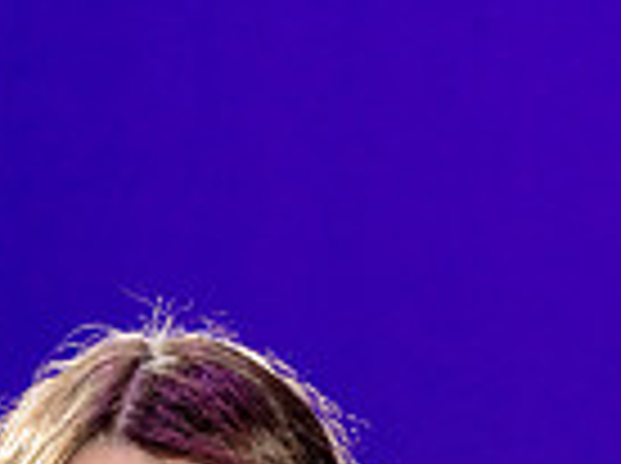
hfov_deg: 9.5
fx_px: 3707
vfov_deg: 6.9
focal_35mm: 207
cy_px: 1000
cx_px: 104
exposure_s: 1/250
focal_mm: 66
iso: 2500
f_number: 9
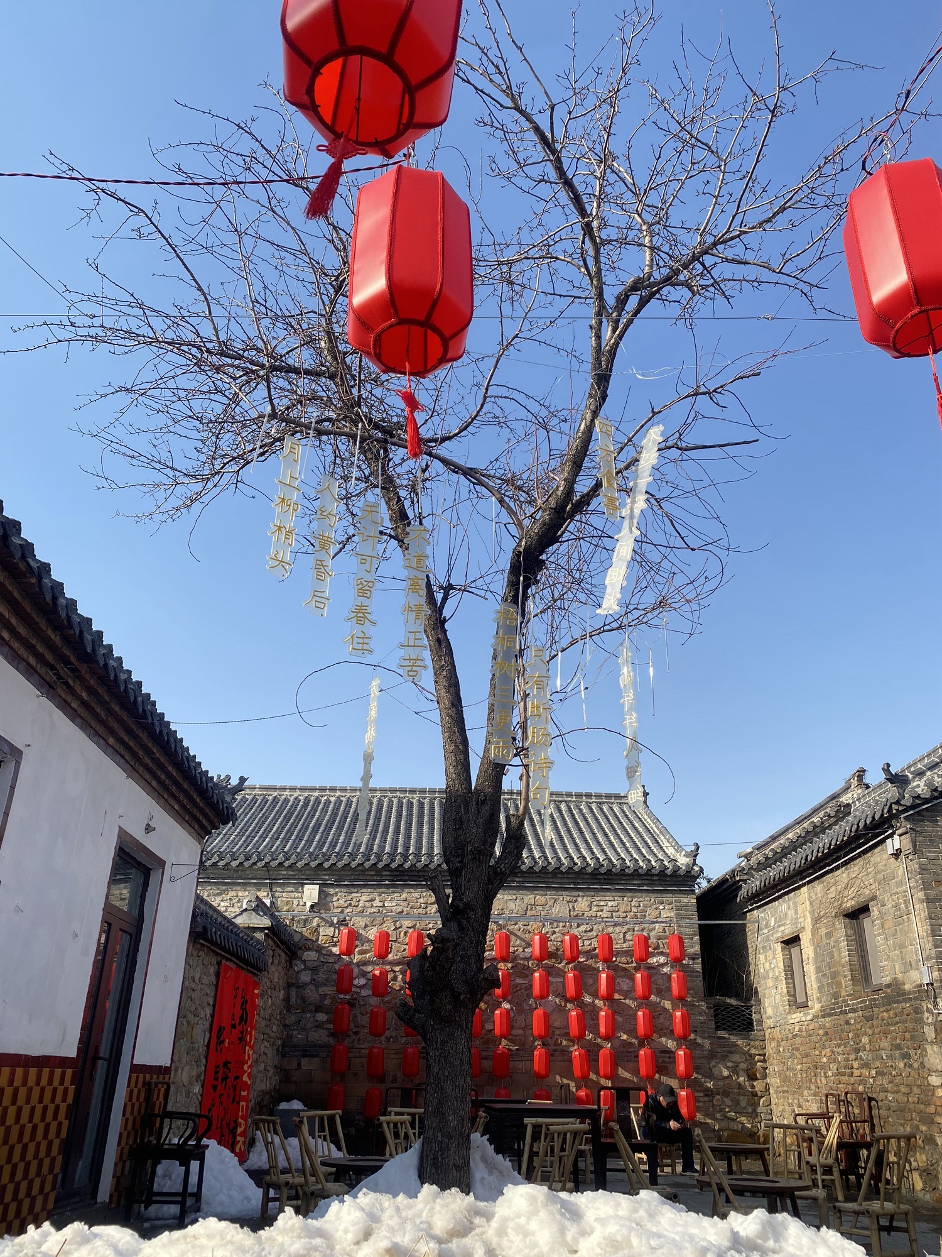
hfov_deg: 53.1
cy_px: 628
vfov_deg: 67.3
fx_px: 943
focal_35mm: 26
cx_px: 471
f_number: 1.8
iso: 32
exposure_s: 1/1701
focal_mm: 4.25
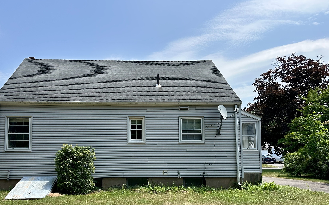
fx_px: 278
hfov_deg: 60.8
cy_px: 133
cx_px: 134
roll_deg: +0.1
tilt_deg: +5.1
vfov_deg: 40.2
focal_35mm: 31
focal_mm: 6.86
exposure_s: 1/3861
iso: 80
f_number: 1.78
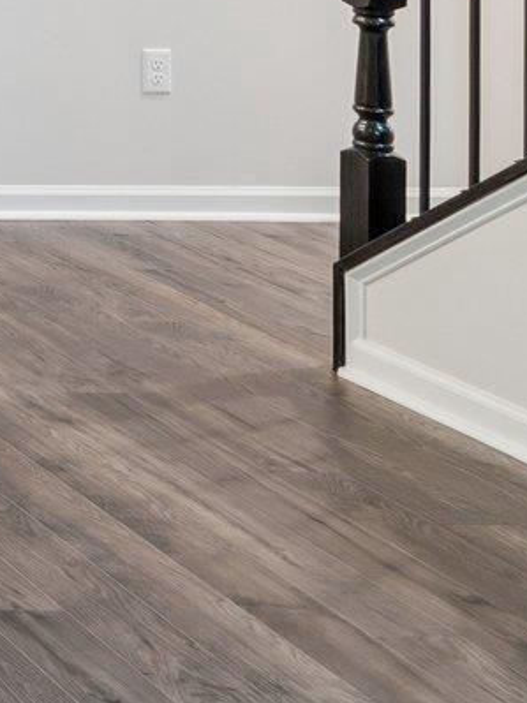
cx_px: -999
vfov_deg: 21.8
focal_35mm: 79
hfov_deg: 11.7
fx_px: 1604
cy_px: -262
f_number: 6.3
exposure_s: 1/4
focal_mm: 16
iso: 320
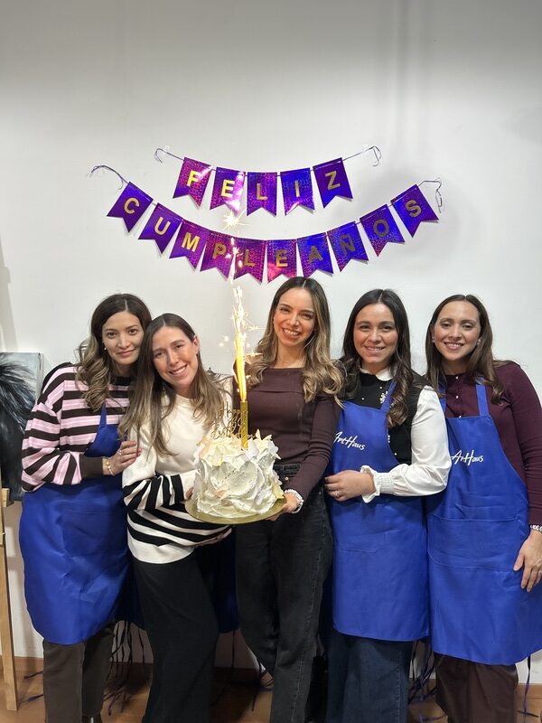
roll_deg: -2.1
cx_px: 271
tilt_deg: -3.6
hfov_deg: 53.1
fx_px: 543
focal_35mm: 26
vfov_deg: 67.3
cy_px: 362
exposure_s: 1/100
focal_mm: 5.7
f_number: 1.5
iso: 100
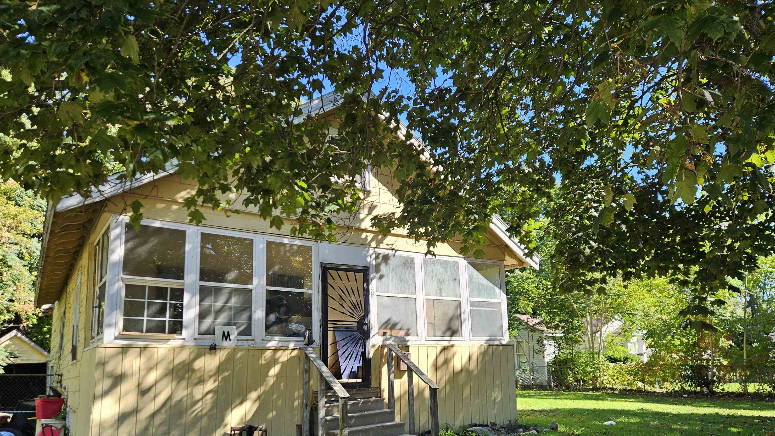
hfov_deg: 71.9
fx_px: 534
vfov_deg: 43.7
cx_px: 401
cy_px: 292
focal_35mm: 26
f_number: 1.8
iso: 25
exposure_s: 1/283
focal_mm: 5.4
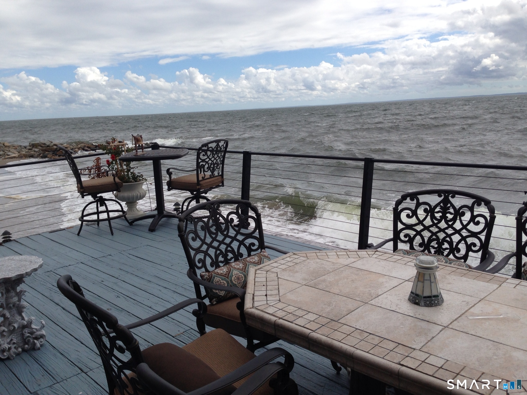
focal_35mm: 33
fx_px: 502
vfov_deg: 42.9
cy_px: 198
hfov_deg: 55.4
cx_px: 264
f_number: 2.4
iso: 50
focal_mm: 4.13
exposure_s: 1/1869
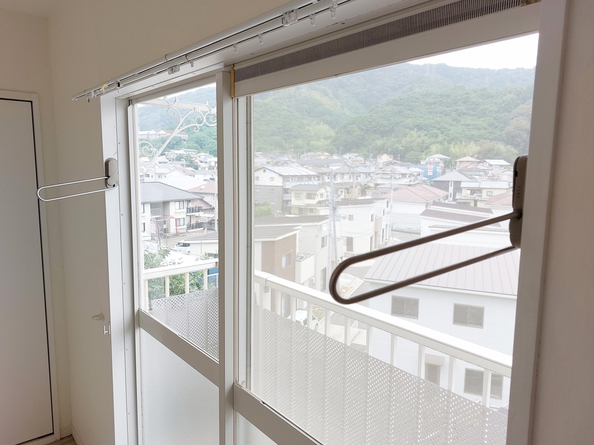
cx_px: 297
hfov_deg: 71.6
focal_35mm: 24
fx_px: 412
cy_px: 222
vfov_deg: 56.8
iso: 25
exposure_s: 1/210
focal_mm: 5.23
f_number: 1.8
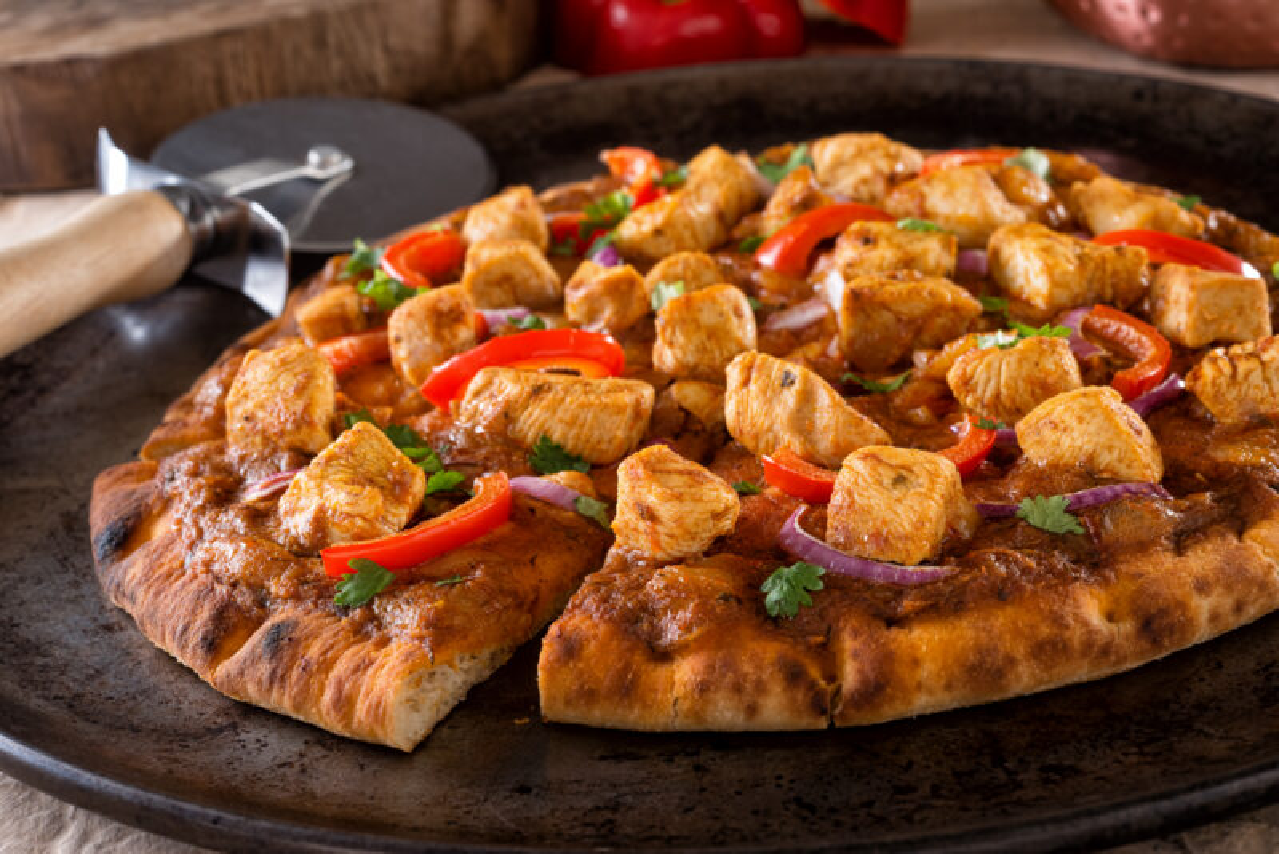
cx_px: 640
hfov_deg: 36.2
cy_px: 427
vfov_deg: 24.6
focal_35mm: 55
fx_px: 1955
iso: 160
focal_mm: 55
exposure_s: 1/160
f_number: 11
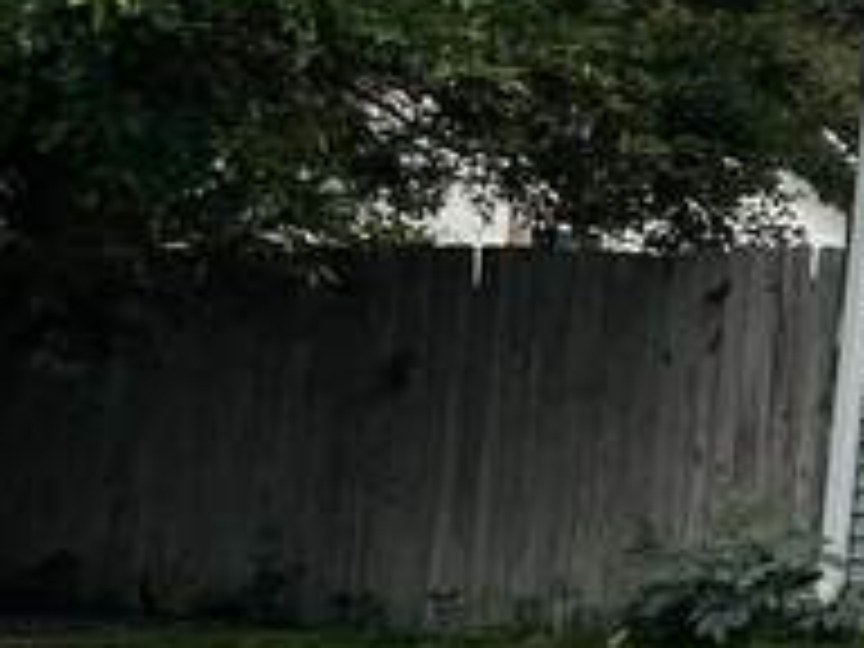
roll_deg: -2.4
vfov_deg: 8.5
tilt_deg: +6.1
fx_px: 4318
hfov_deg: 9.2
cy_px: 9
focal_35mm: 173
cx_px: 2588
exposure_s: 1/2212
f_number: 1.6
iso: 32
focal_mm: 4.2
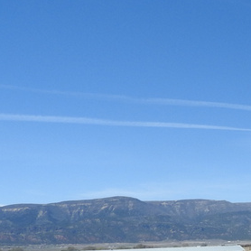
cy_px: 214
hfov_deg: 17.8
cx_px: 451
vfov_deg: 21.8
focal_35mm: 78
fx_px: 640
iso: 100
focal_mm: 4.3
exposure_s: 1/2000
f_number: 3.3
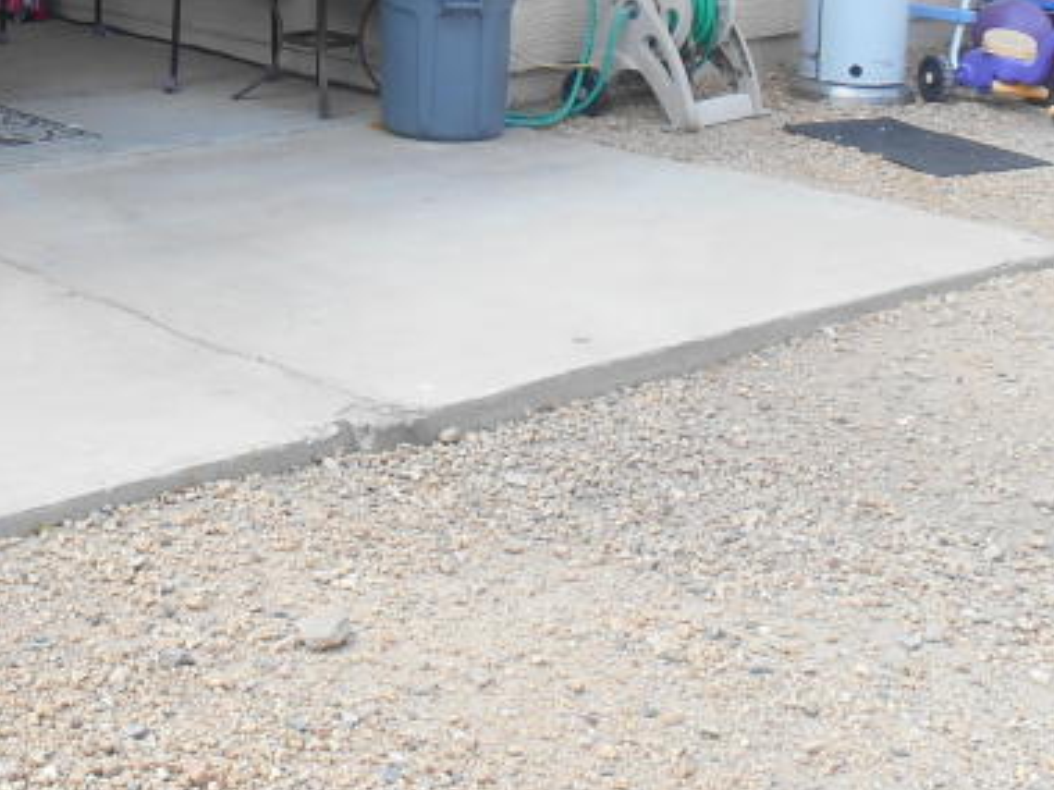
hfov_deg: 26.5
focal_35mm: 70
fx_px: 2131
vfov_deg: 20.0
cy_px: -91
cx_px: 39
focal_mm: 4.7
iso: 80
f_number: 3.4
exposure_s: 1/250
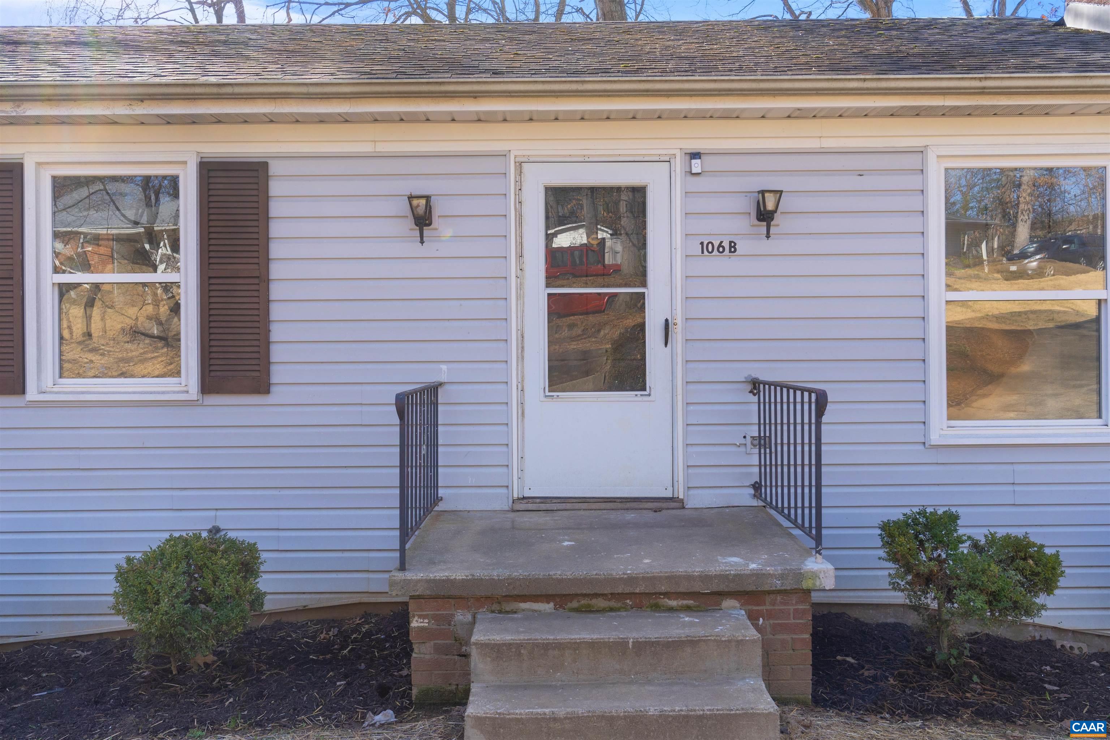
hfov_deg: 61.9
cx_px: 555
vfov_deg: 43.6
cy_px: 370
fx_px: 925
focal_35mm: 30
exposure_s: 1/125
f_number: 5.6
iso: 100
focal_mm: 20
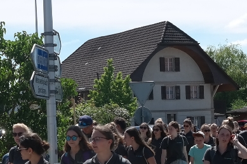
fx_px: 761
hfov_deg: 18.4
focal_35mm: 111
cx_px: 124
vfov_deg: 12.2
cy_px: 168
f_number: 7.1
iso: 100
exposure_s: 1/320
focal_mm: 18
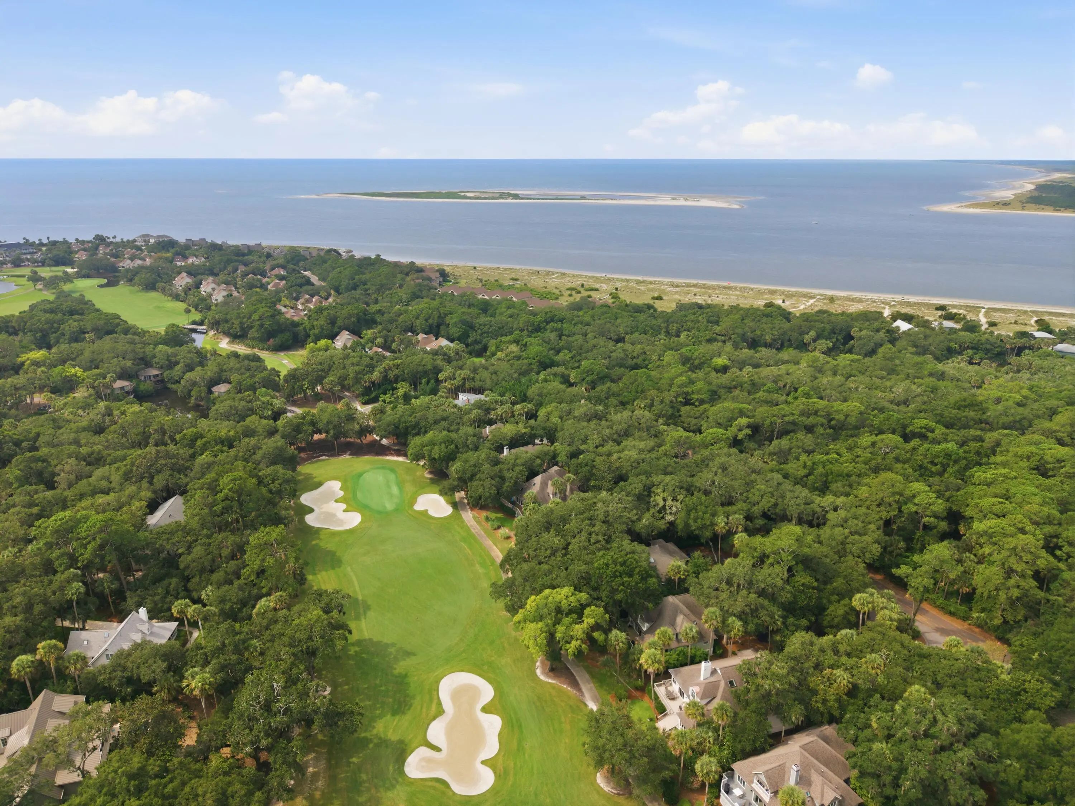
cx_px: 538
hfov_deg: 71.6
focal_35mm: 24
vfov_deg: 56.8
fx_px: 745
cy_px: 403
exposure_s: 1/320
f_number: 1.8
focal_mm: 8.7
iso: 120
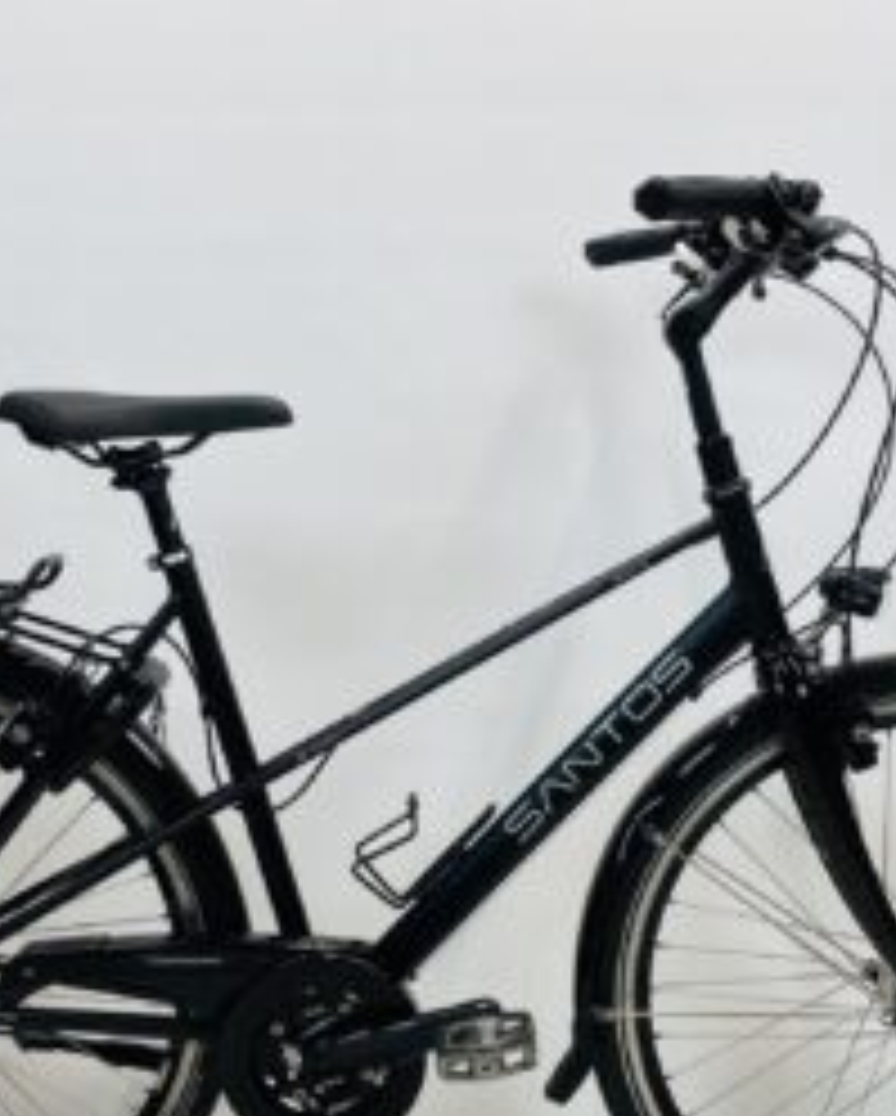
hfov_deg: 32.8
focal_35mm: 46
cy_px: 684
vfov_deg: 40.1
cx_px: 450
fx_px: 1522
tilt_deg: -6.4
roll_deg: -0.1
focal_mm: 4.25
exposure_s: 1/100
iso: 50
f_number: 1.8
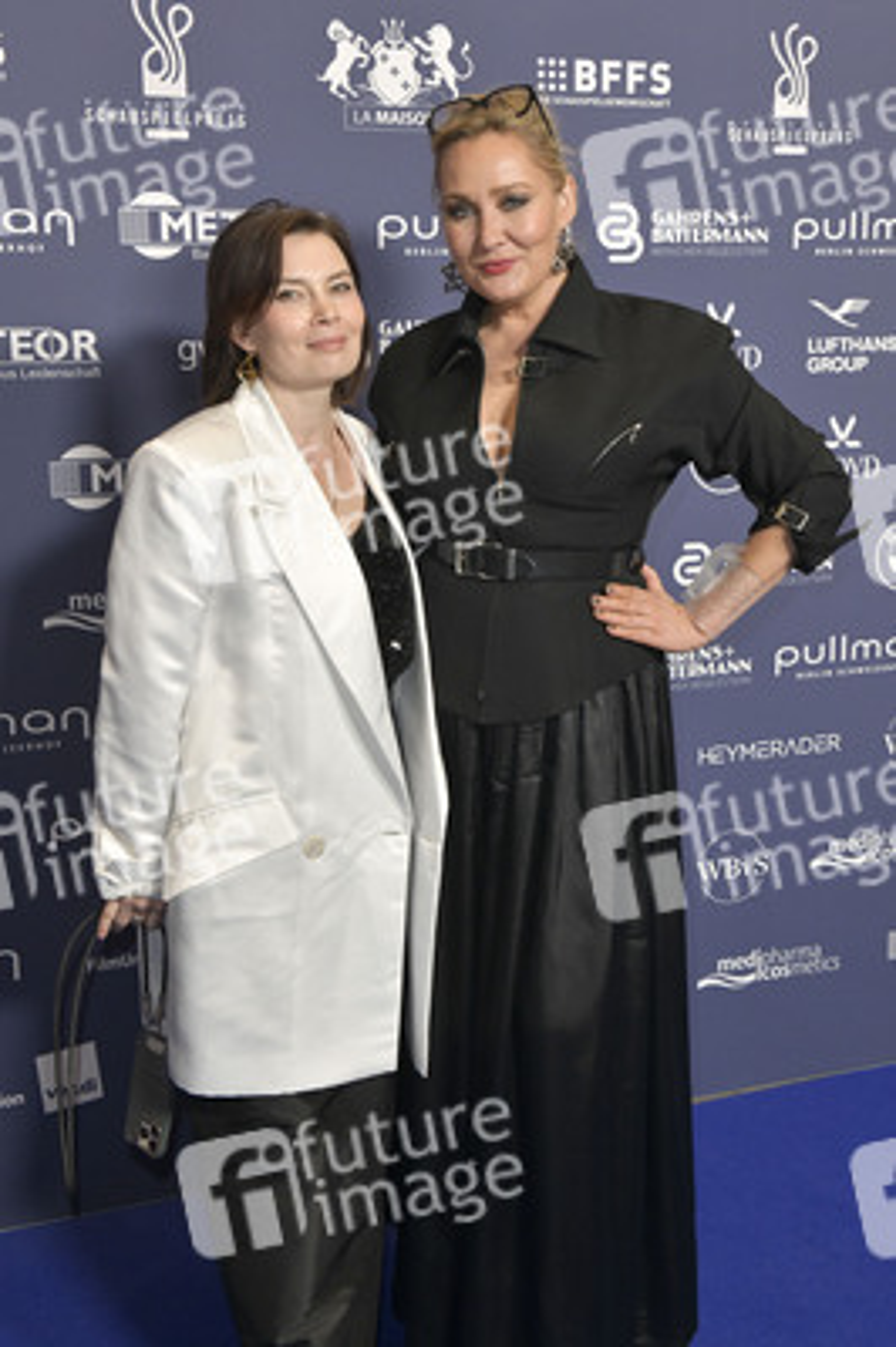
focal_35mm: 40
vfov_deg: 48.5
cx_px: 448
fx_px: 1496
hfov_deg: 33.3
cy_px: 674
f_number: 6.3
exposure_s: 1/250
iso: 2000
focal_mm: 40
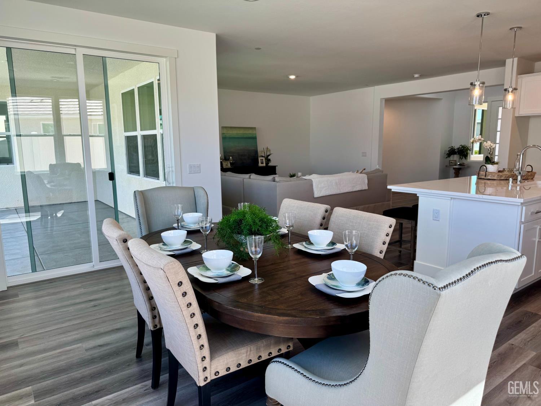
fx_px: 375
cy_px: 203
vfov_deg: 56.8
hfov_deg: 71.6
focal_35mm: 24
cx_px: 270
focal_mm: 6.76
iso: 64
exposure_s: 1/255
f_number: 1.78
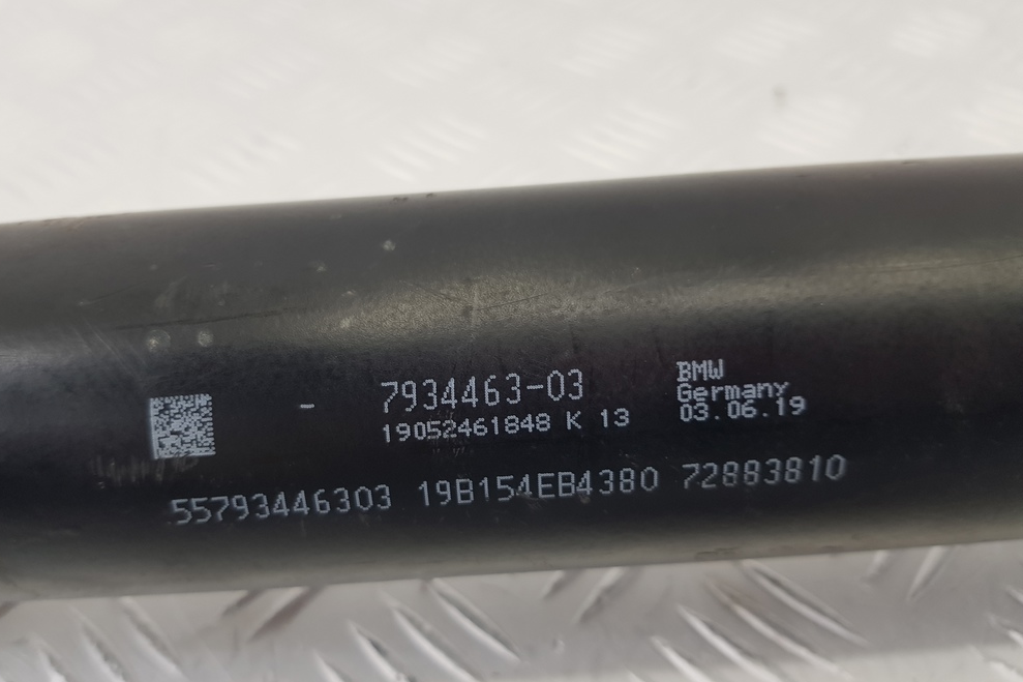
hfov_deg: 65.5
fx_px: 795
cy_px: 358
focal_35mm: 28
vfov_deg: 46.4
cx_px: 498
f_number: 1.7
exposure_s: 1/100
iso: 80
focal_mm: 4.2
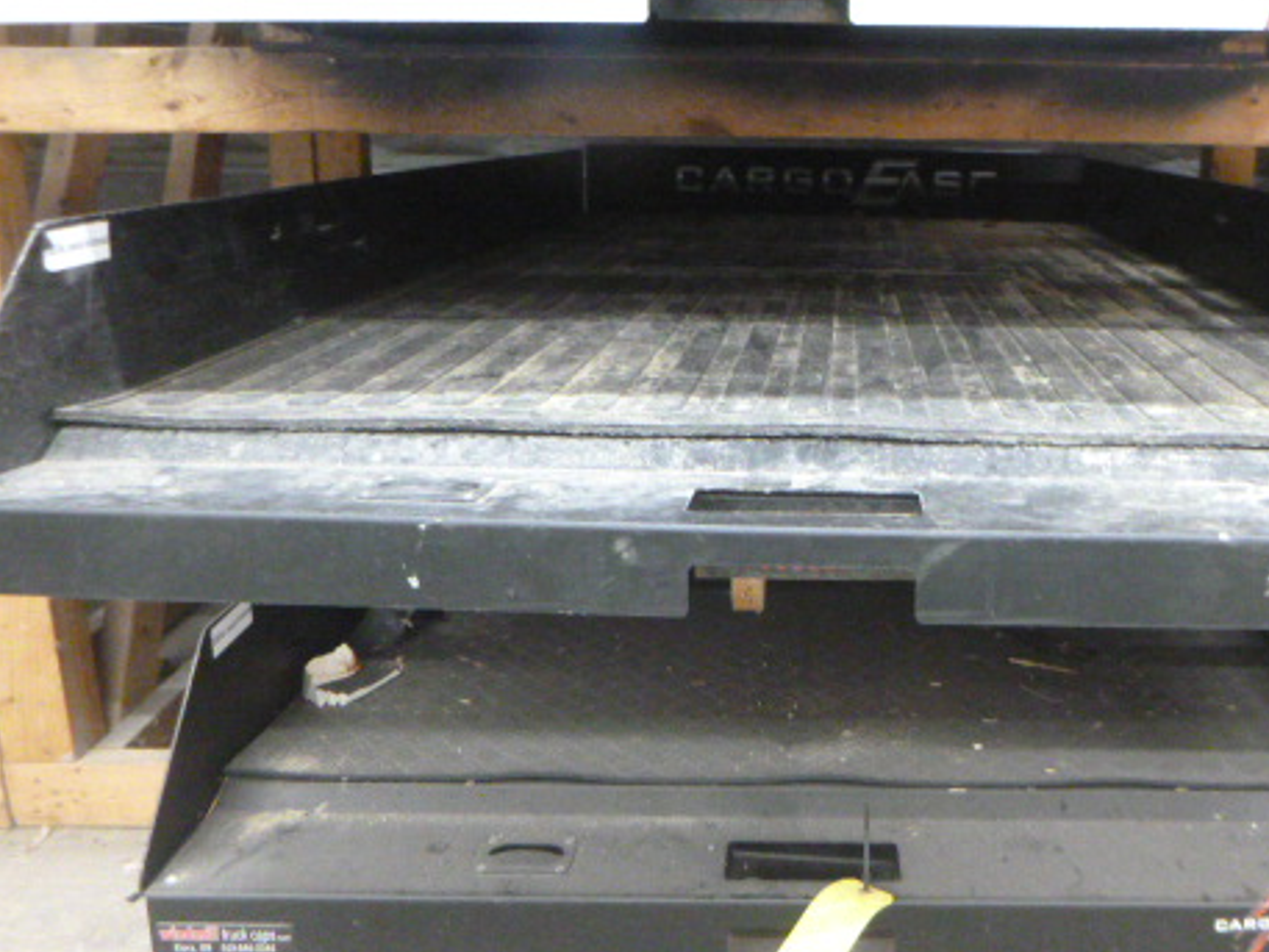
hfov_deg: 51.9
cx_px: 819
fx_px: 1283
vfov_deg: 40.7
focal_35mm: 35
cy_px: 444
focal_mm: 4.5
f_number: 3.9
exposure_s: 1/15
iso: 1000
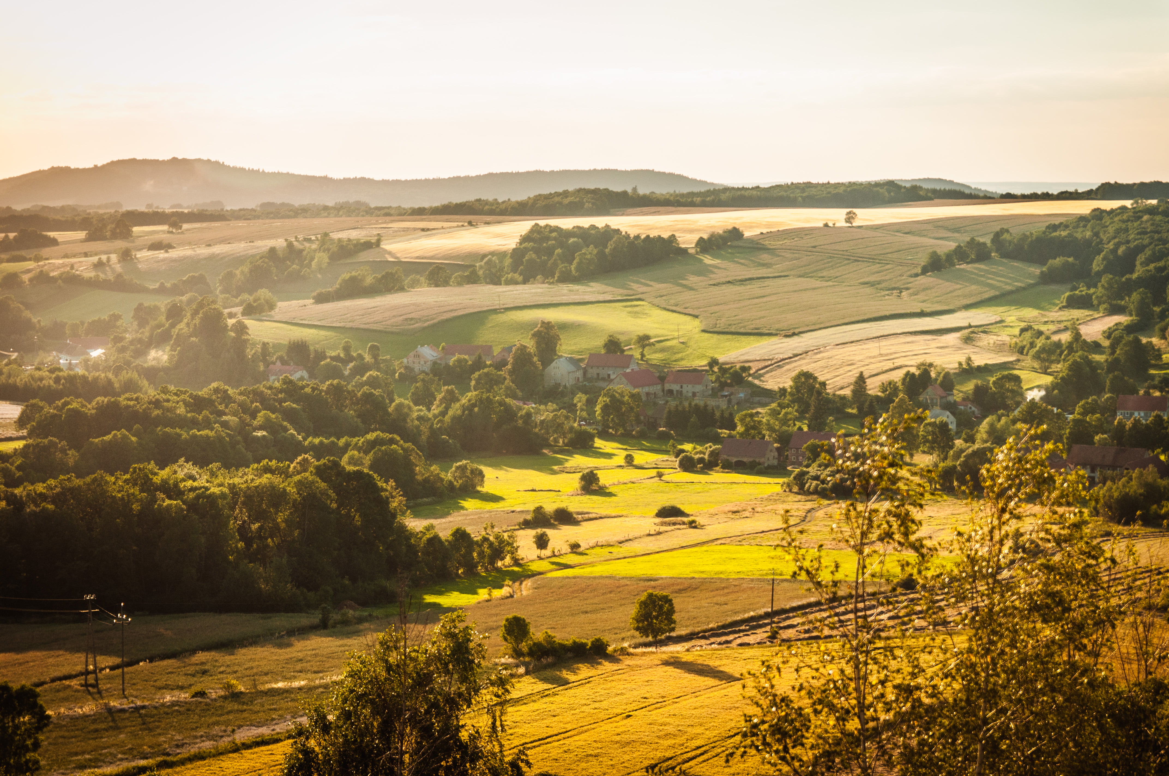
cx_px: 584
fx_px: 2432
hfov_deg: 27.0
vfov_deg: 18.1
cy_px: 388
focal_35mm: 75
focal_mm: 50
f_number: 2.8
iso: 200
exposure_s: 1/2000
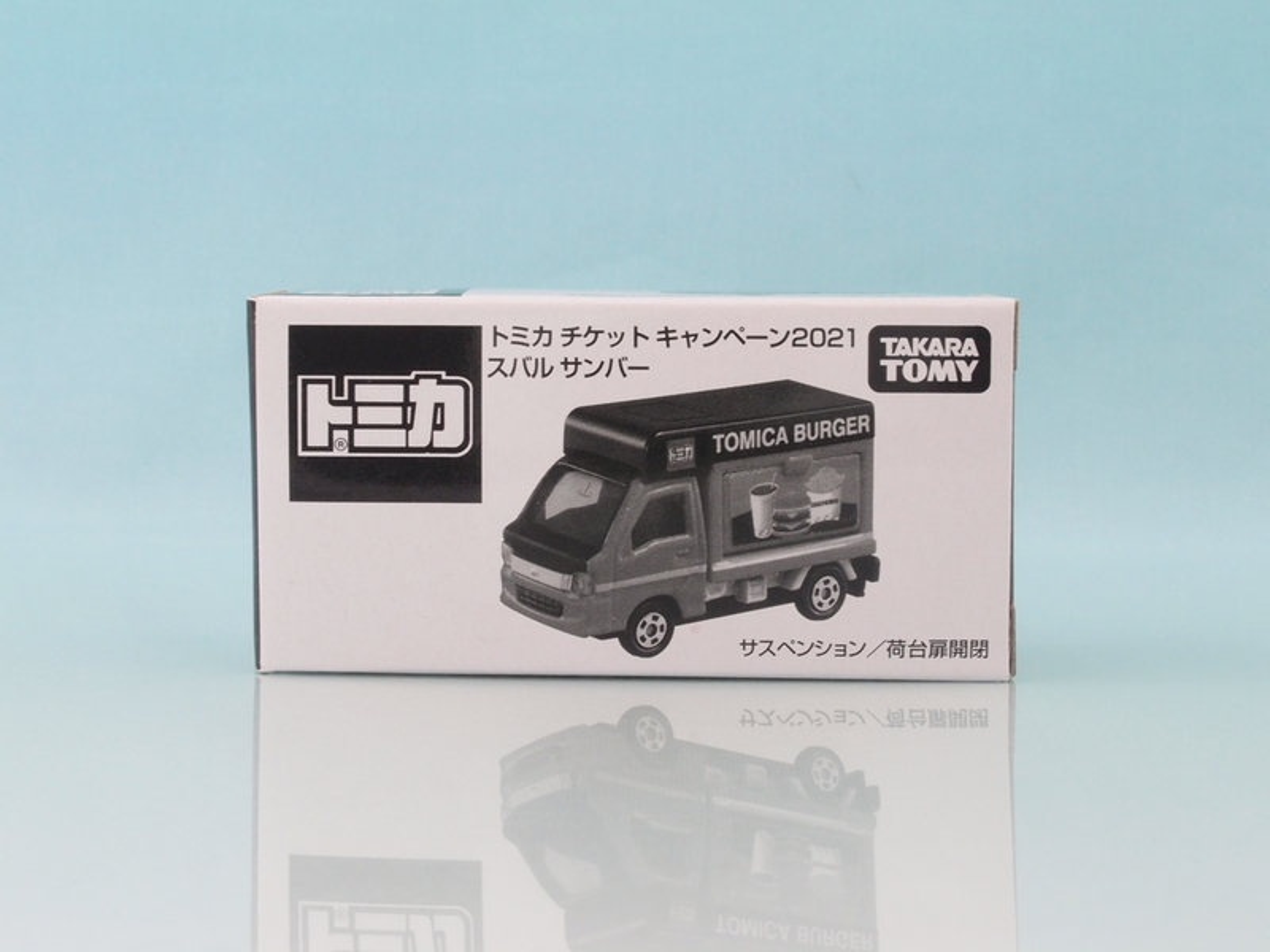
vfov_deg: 24.4
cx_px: 635
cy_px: 476
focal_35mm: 60
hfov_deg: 32.2
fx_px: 2201
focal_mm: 12.88
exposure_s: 1
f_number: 8
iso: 100
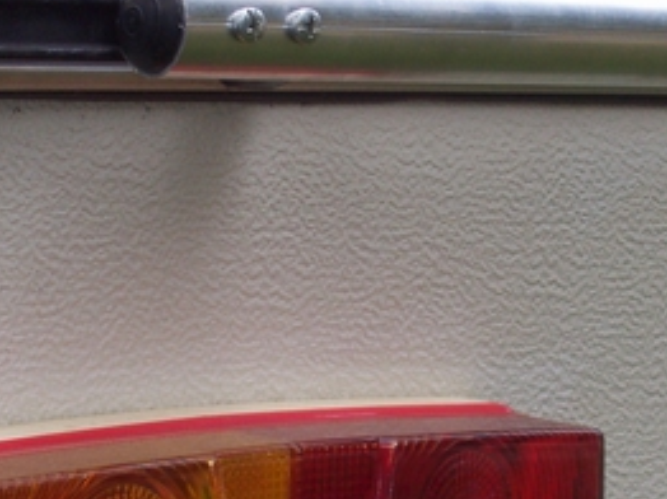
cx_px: 440
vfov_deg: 7.9
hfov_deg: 10.5
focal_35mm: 188
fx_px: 3619
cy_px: 435
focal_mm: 13.5
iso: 80
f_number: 4
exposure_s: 1/83.9
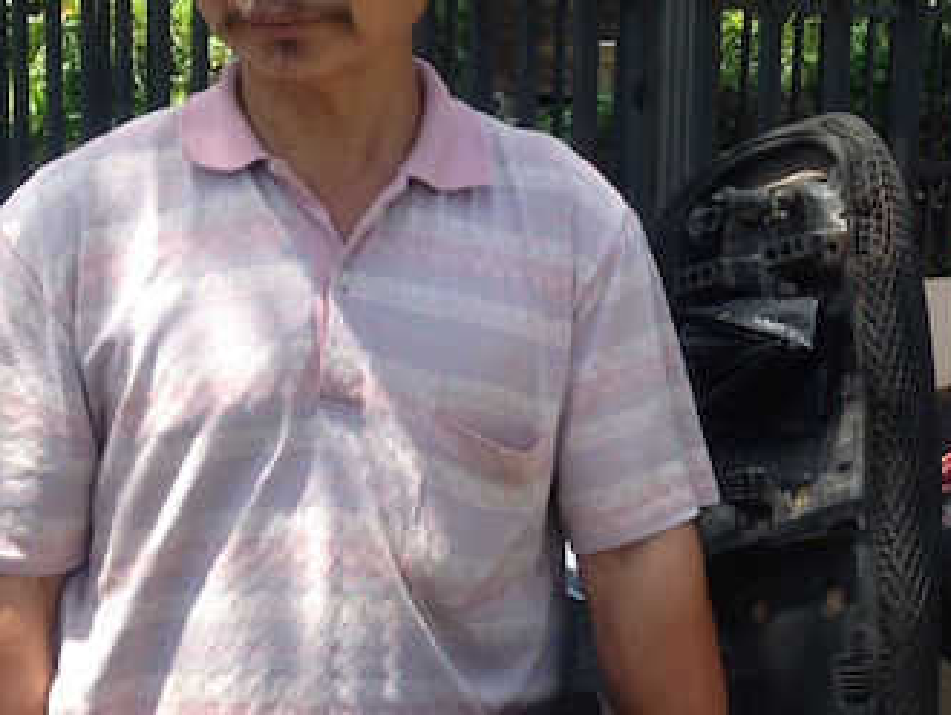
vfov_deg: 17.6
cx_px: 769
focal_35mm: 84
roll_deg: -3.5
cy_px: 401
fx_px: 2309
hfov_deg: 22.9
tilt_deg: -9.3
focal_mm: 4.12
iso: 50
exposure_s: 1/455
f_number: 2.4
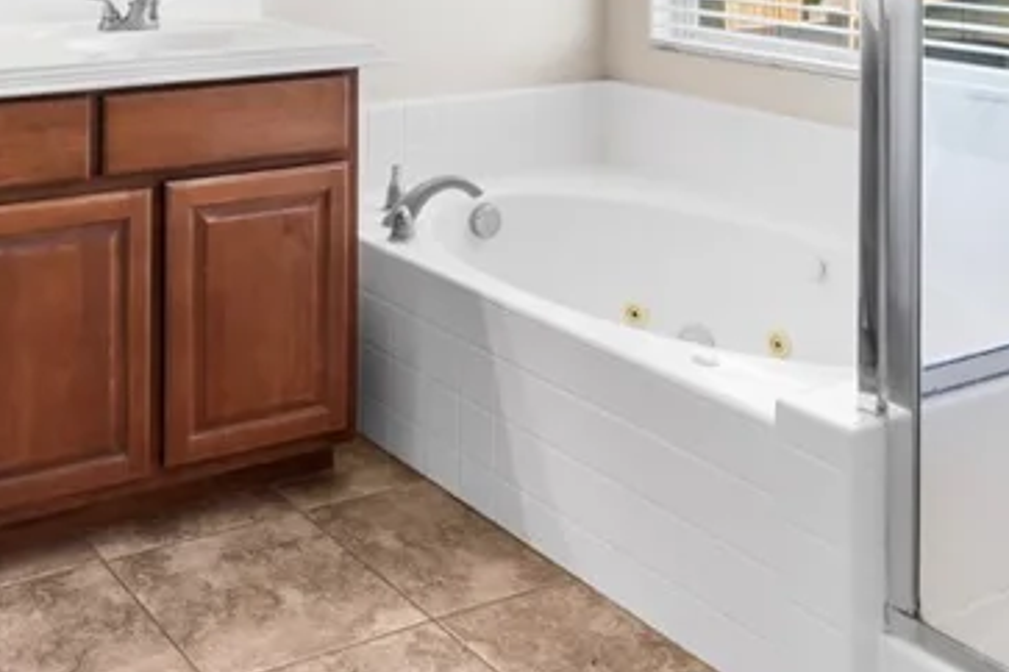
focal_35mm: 48
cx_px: 175
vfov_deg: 25.3
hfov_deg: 39.2
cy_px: -132
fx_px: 1345
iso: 400
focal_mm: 17
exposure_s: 1/25
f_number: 8
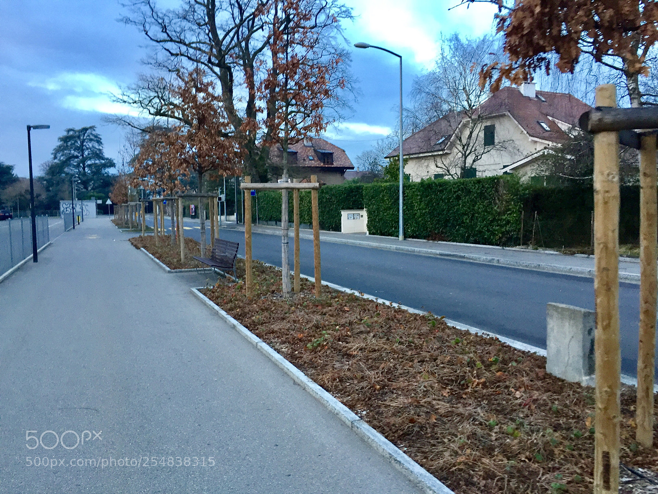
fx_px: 551
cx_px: 329
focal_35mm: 29
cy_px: 247
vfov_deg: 48.2
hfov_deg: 61.7
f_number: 2.2
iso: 50
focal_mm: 4.15
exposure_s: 1/33
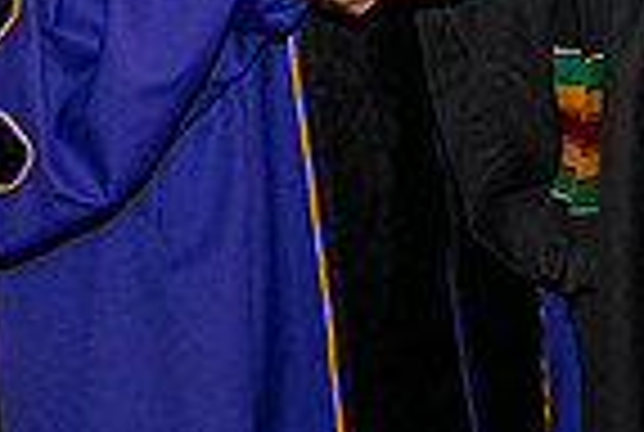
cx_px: 392
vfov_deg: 4.8
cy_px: -394
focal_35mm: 283
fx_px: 5073
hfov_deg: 7.3
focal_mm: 70
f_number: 5.6
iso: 2500
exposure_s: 1/200
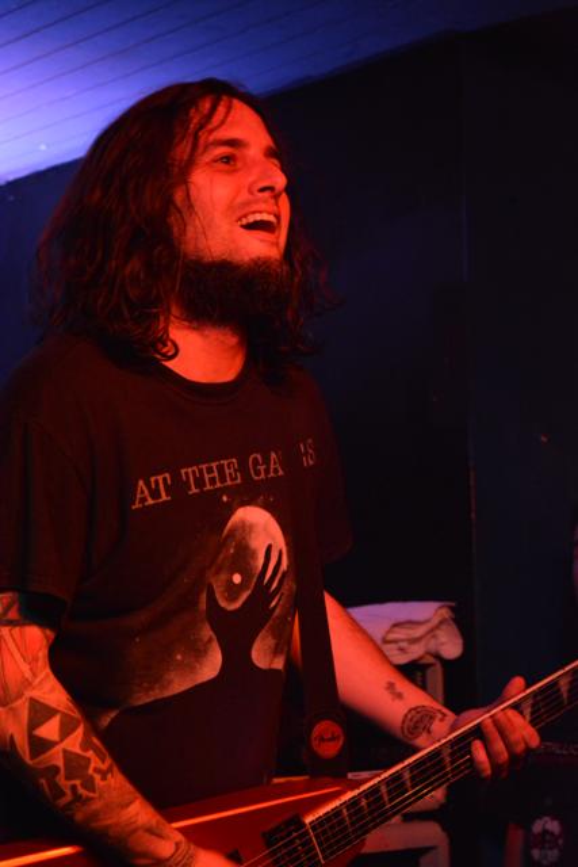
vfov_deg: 24.6
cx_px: 289
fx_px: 1986
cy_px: 434
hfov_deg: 16.6
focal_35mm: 82
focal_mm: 55
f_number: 5.6
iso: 4000
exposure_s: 1/60
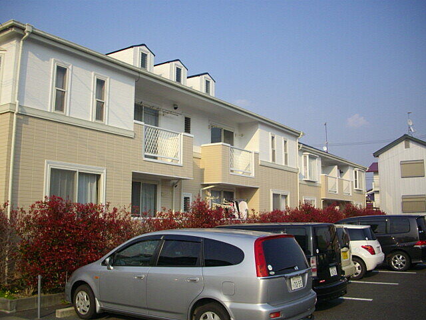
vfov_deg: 38.7
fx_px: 455
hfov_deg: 50.1
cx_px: 213
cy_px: 160
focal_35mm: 37
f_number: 5.6
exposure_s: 1/400
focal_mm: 6.2
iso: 100
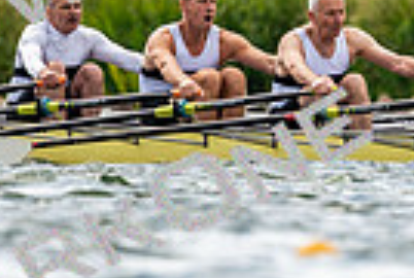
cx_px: 281
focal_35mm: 2591
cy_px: 79
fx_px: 29863
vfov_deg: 0.5
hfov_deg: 0.8
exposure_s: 1/2000
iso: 320
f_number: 6.3
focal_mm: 600
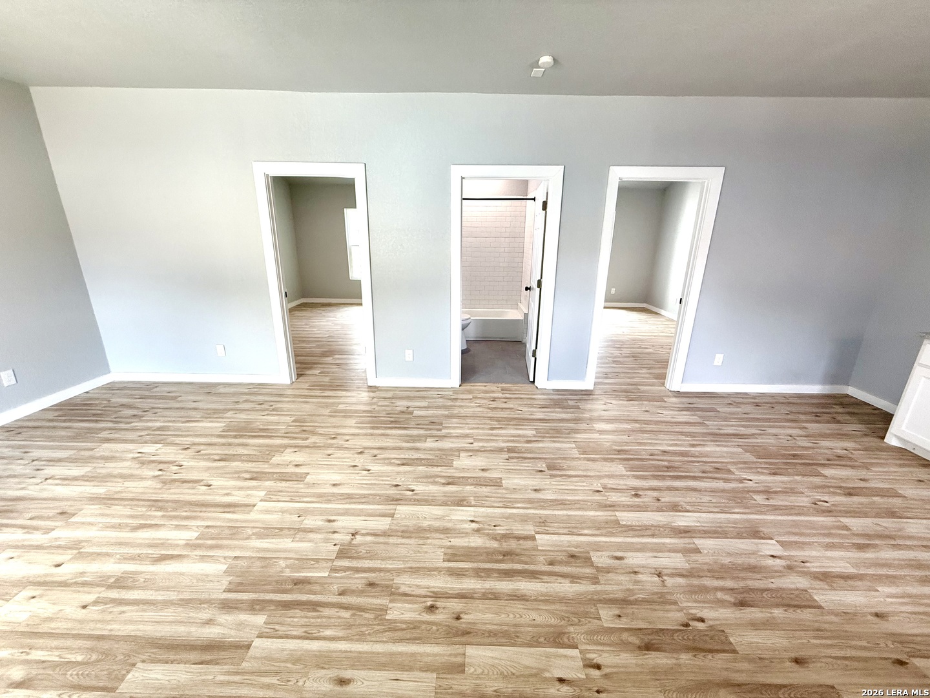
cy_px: 349
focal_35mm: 14
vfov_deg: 85.7
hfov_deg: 102.1
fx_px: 376
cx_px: 465
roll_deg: -1.3
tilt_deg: -16.9
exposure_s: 1/120
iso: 200
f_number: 2.2
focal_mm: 2.22
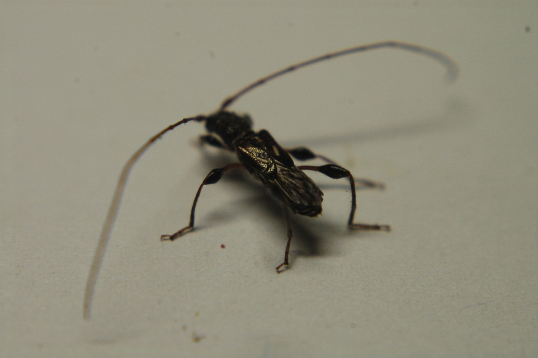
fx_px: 1568
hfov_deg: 19.5
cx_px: 269
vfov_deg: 13.0
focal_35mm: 105
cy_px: 179
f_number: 9
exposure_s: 1/320
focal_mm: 70
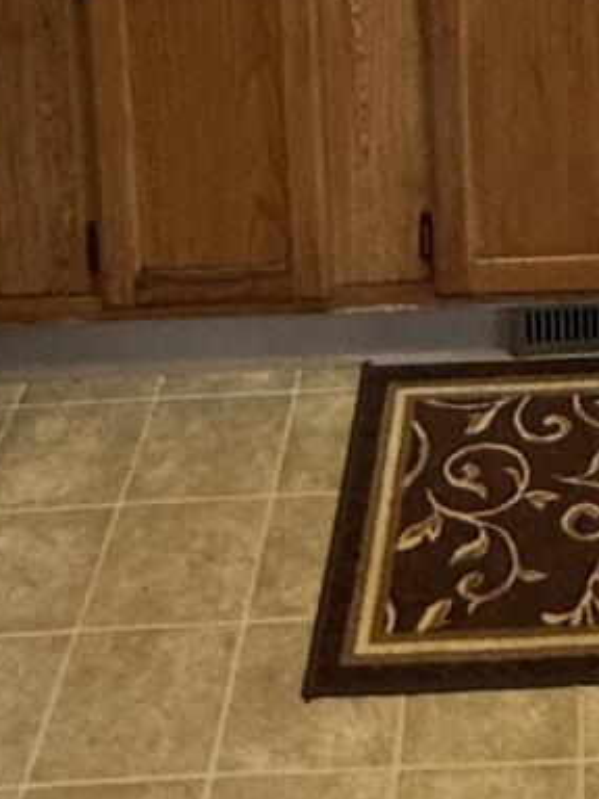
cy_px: -562
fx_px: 1684
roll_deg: +1.0
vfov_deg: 20.5
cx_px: 597
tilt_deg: -5.8
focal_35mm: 73
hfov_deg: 19.6
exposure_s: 1/120
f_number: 2.2
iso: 320
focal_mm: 2.22
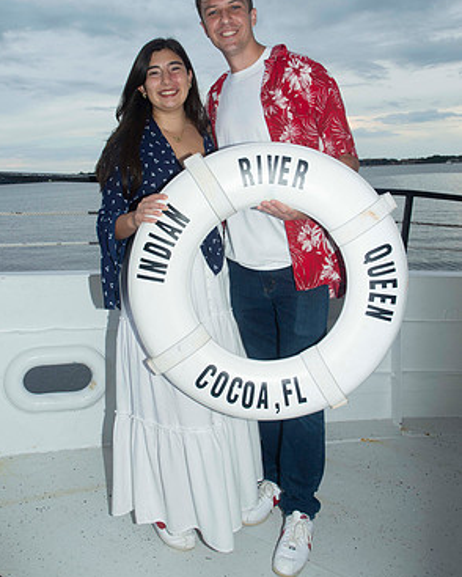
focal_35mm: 31
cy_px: 236
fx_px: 529
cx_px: 229
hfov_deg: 47.1
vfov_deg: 56.8
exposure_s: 1/100
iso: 100
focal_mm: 18
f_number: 7.1
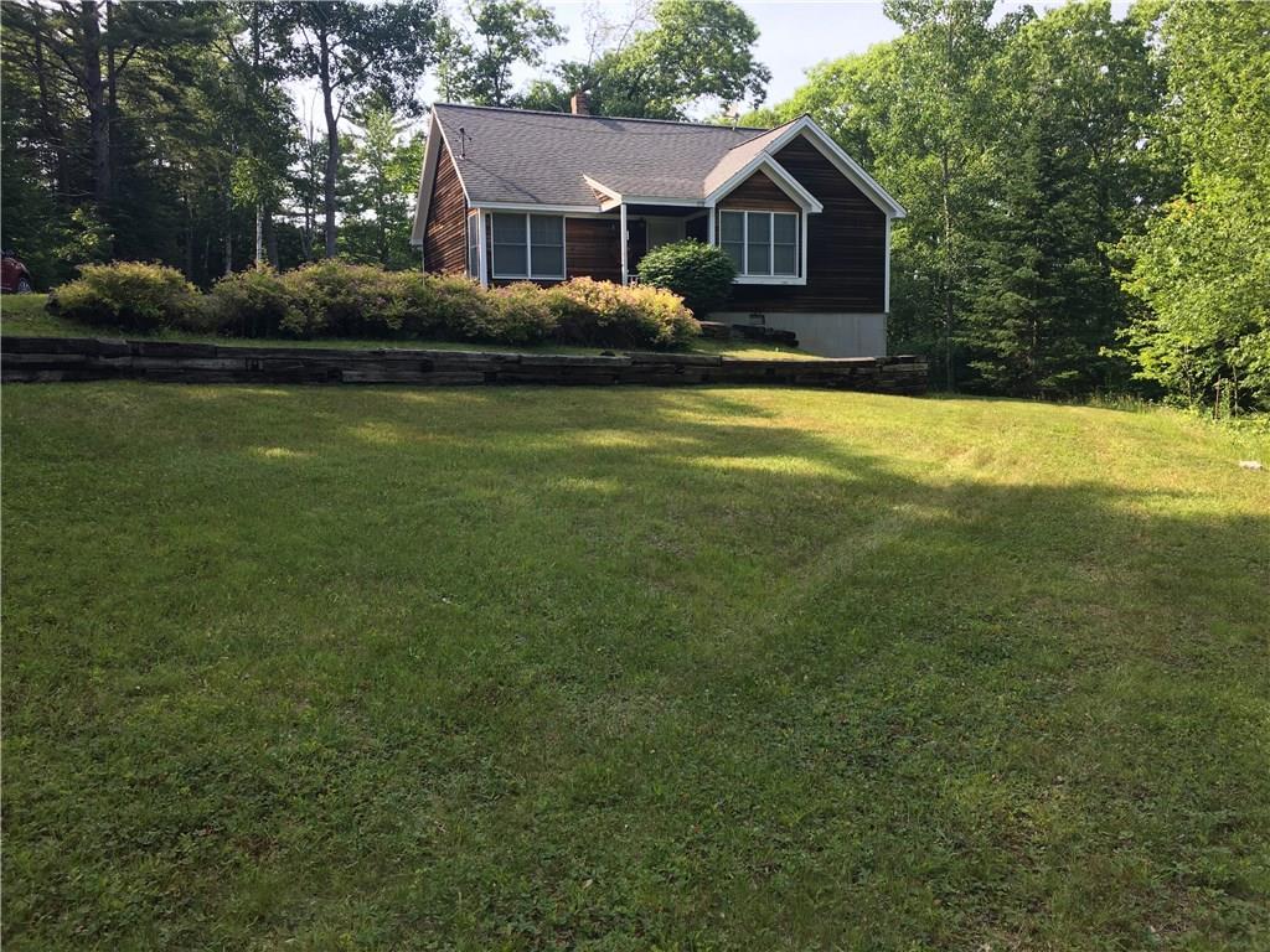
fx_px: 1064
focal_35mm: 29
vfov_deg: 48.2
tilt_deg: -6.3
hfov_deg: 61.7
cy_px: 476
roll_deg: +0.9
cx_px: 635
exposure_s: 1/322
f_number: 2.2
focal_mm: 4.15
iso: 25
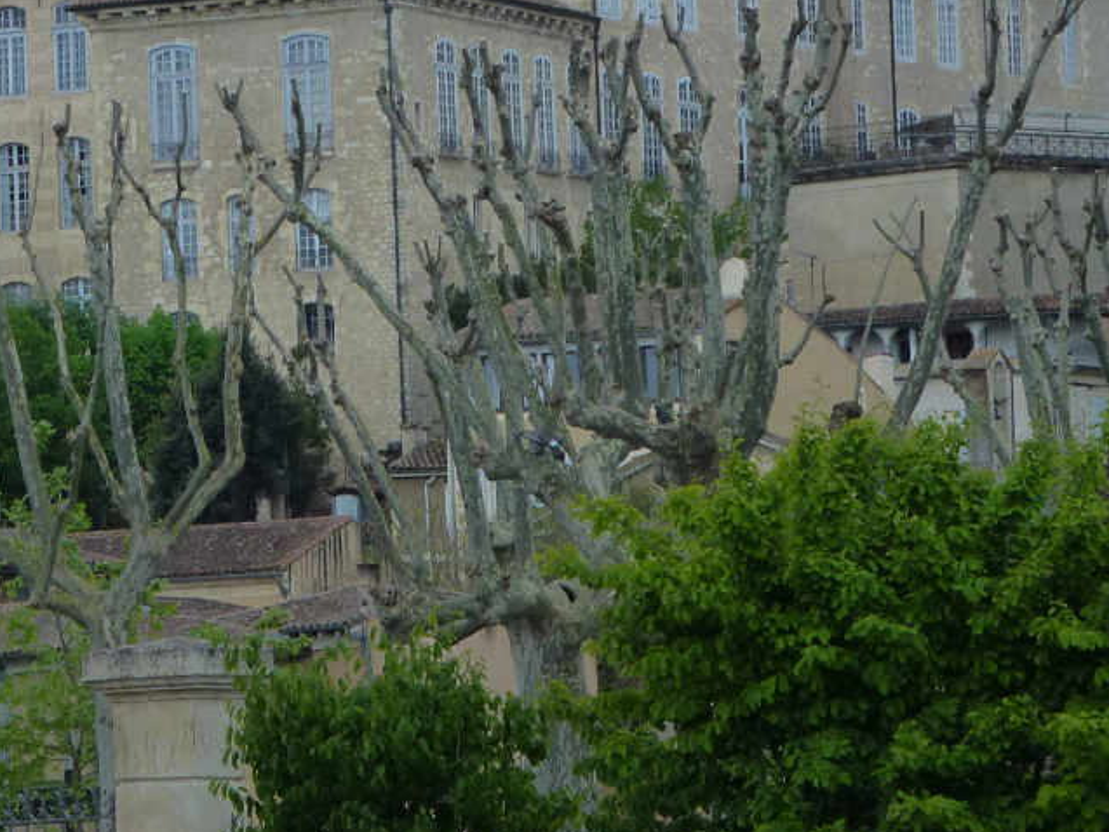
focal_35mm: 292
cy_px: 66
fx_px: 9357
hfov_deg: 6.8
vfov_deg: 5.1
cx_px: 120
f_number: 5.3
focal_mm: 27.7
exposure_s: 1/320
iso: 160
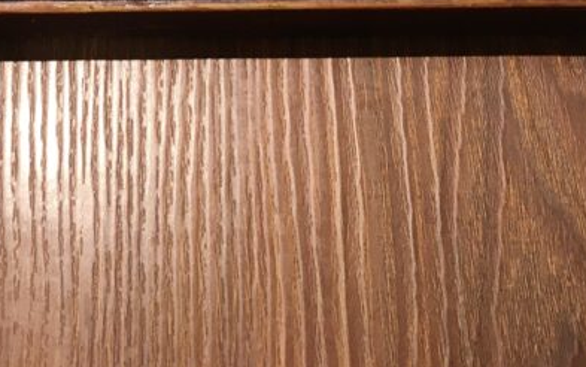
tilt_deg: -60.8
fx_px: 1278
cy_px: -191
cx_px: 125
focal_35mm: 80
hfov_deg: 25.4
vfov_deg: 15.1
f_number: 2.2
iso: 32
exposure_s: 1/30
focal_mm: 4.15
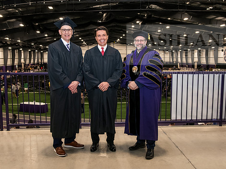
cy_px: 83
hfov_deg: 49.0
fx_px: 248
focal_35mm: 38
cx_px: 112
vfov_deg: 37.7
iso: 2500
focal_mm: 32
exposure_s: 1/200
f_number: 4.5
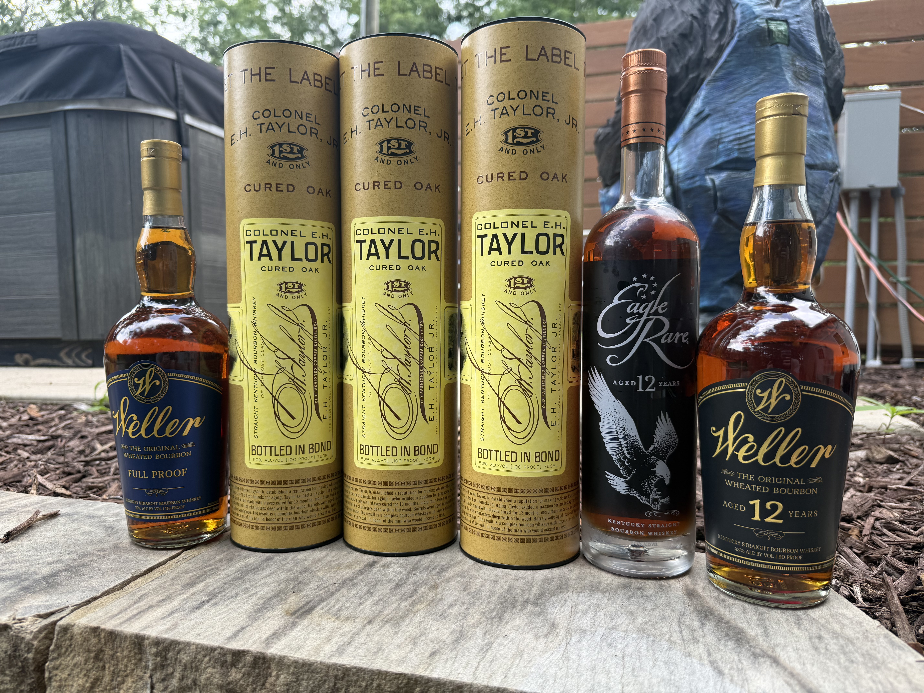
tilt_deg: -3.6
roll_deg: +0.1
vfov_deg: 56.8
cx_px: 462
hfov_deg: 71.6
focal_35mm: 24
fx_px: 641
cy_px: 346
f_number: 1.78
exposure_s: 1/283
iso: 64
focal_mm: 6.76
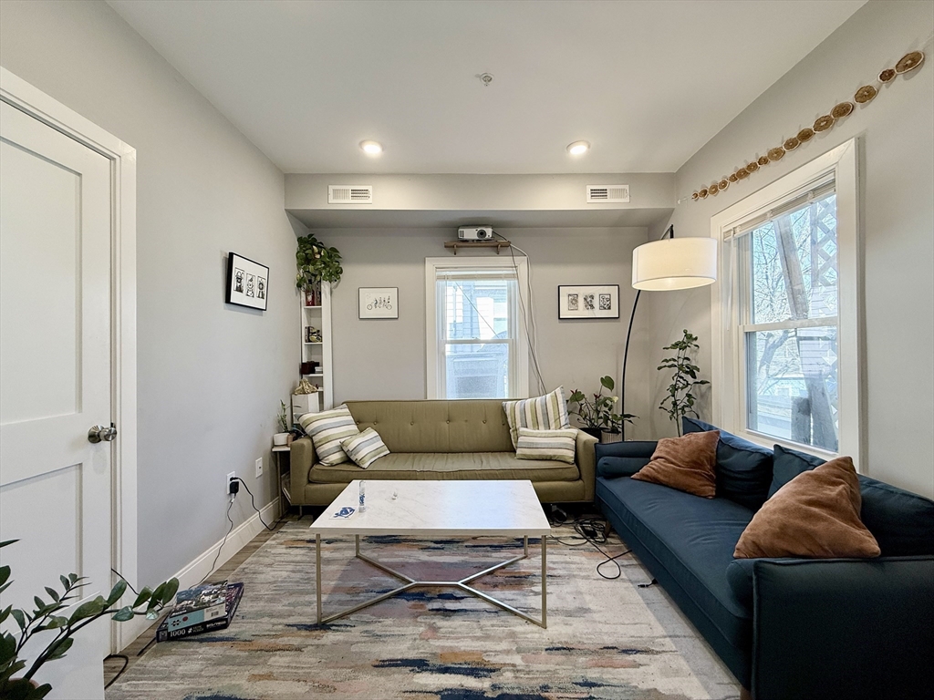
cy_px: 350
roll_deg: +0.7
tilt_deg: +0.7
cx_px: 467
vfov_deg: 85.7
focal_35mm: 14
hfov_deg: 102.1
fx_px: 378
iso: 125
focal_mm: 2.22
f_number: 2.2
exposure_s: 1/120
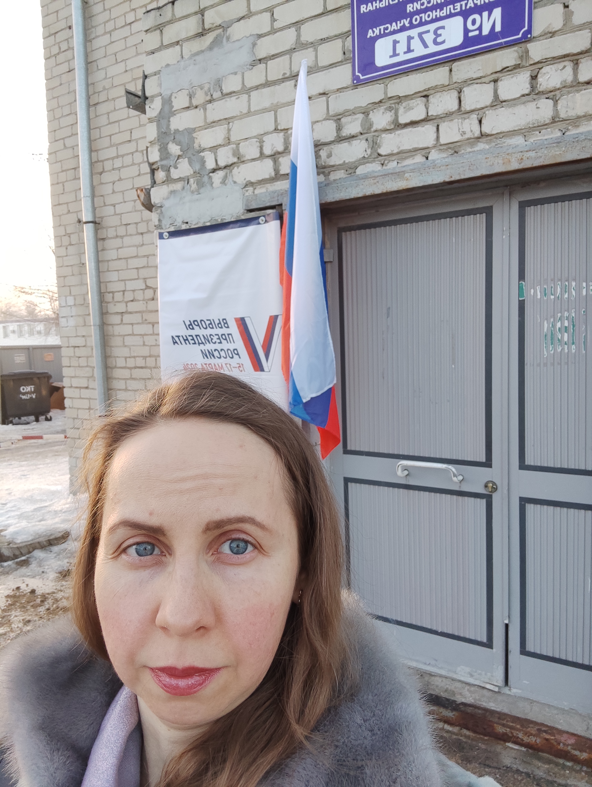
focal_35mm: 20
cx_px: 296
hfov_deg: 66.0
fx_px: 455
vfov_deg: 81.7
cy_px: 394
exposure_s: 1/173
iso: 50
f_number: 2.45
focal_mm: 3.49
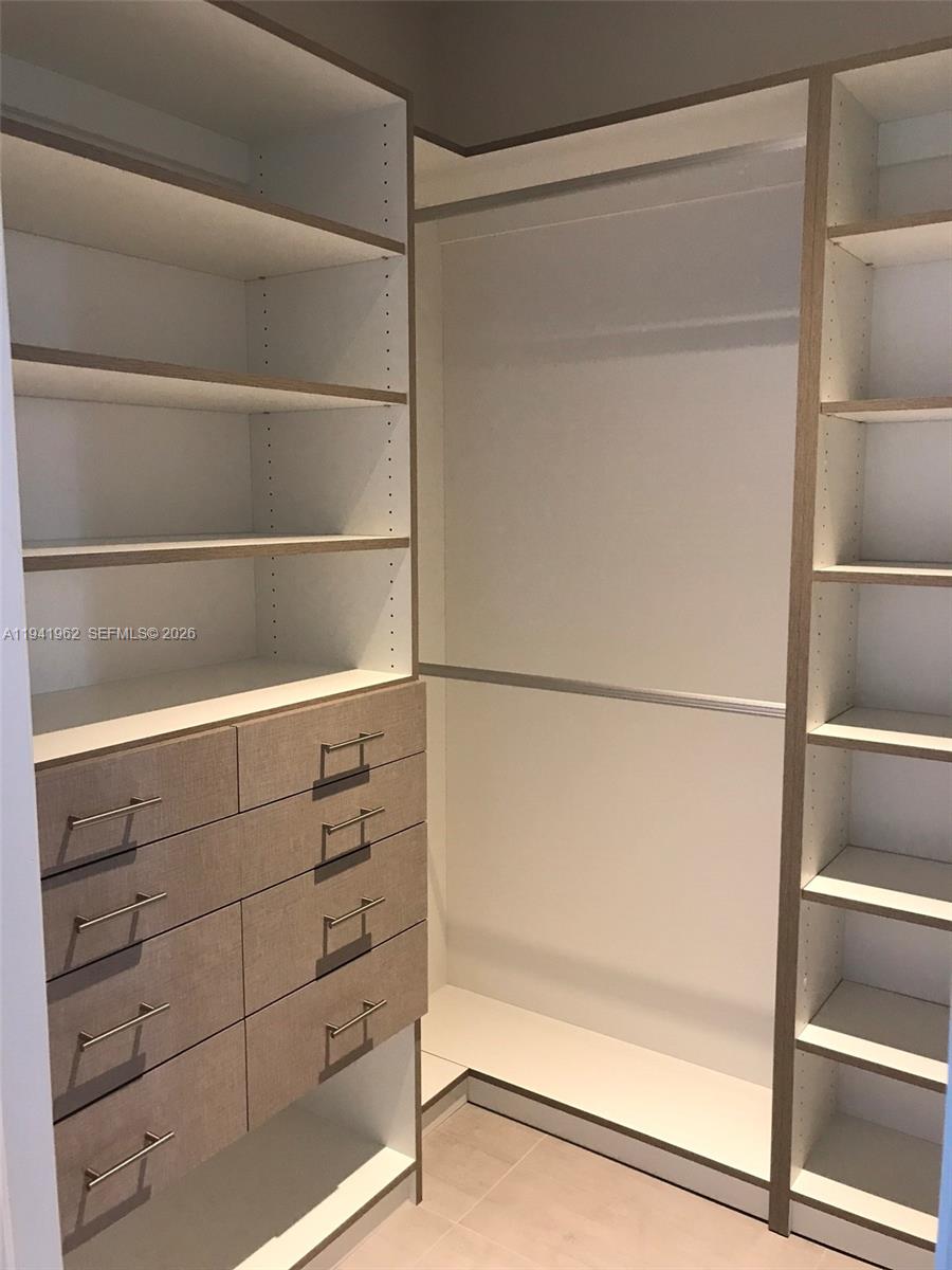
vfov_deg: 63.4
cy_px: 635
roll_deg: +0.0
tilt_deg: -7.6
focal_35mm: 28
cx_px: 476
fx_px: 1027
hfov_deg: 49.7
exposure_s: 1/15
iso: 40
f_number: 1.8
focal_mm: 3.99
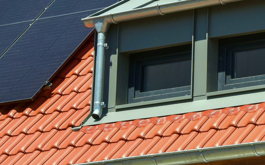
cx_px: 300
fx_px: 1596
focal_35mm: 221
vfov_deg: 5.9
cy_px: -34
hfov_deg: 9.4
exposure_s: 1/320
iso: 400
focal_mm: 50
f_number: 13
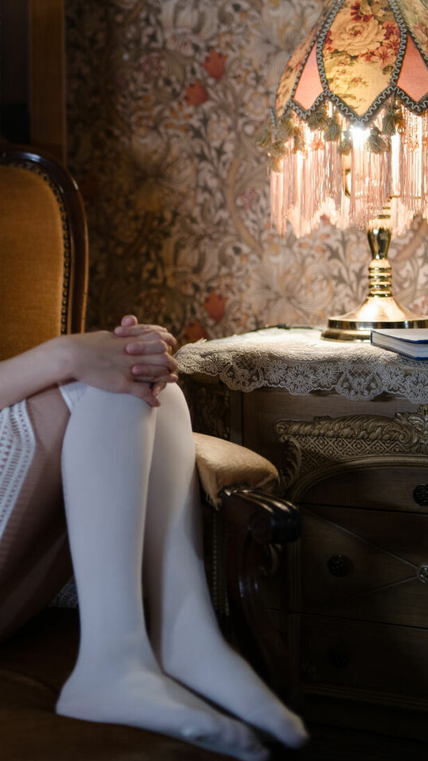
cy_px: 223
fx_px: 1211
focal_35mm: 60
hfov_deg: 19.7
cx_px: 56
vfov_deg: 34.4
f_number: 1.4
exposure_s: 1/80
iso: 320
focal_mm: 35
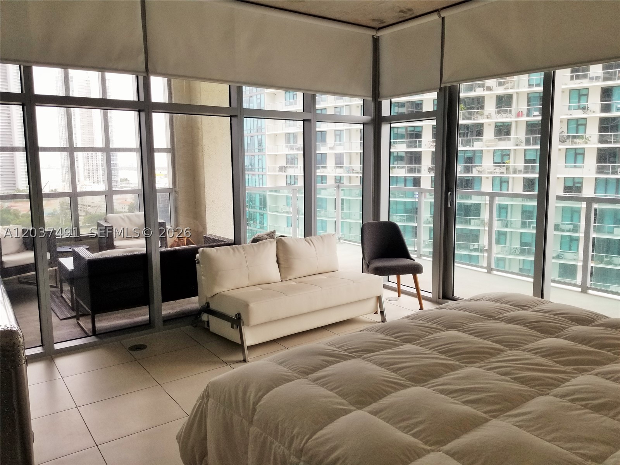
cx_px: 310
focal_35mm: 26
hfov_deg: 67.3
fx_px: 466
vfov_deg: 53.1
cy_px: 232
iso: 50
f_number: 1.7
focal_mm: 4.25
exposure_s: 1/156
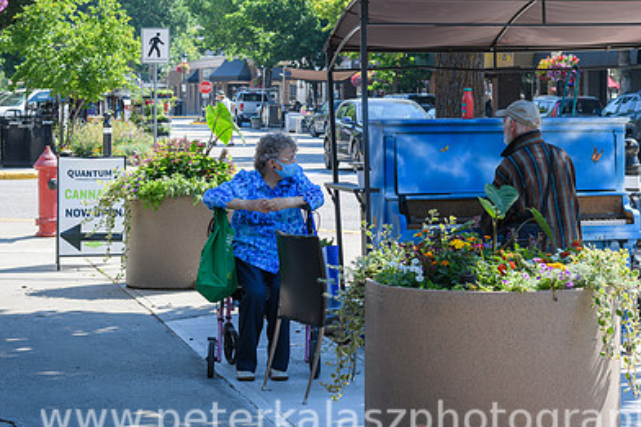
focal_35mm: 99
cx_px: 388
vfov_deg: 13.7
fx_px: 1762
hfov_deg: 20.6
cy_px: 80
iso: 140
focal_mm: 50
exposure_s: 1/200
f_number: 8
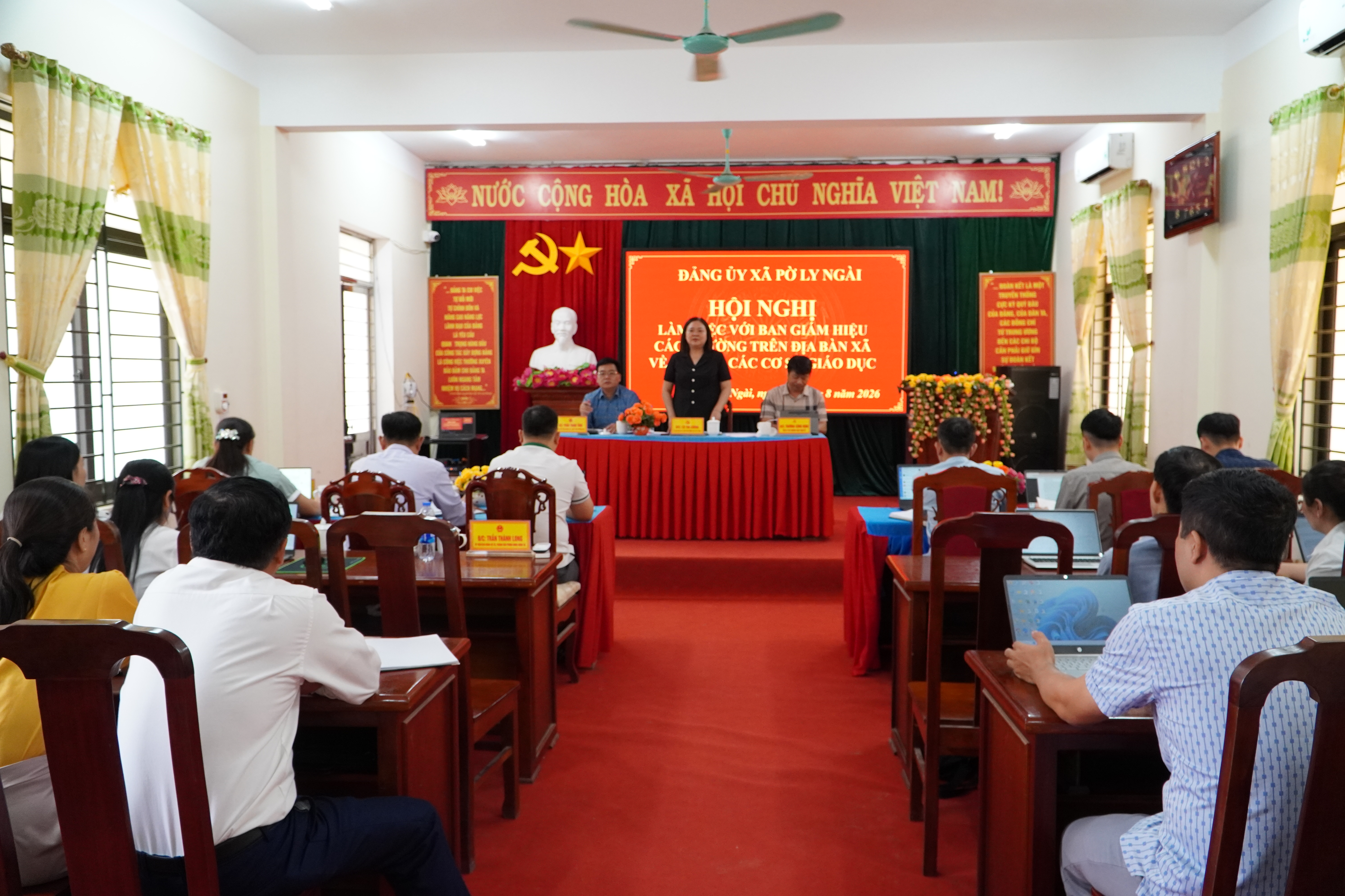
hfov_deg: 67.4
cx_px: 672
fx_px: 1009
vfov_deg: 47.9
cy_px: 448
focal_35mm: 27
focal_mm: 18
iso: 1600
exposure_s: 1/160
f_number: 4
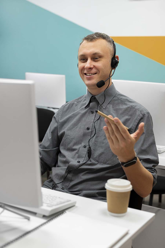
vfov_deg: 39.6
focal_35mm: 50
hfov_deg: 27.0
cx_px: 82
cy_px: 124
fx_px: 344
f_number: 3.2
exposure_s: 1/250
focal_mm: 50
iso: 800
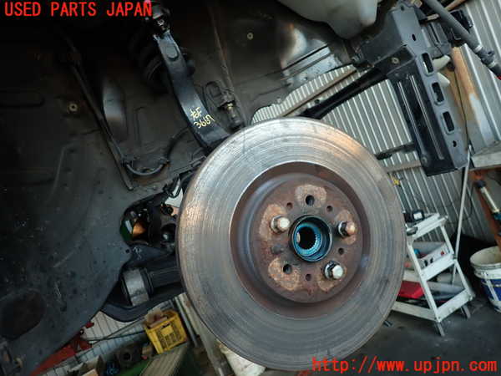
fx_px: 362
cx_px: 250
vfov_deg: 54.9
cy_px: 188
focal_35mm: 25
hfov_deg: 69.4
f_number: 2
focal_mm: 4.5
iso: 100
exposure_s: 1/60
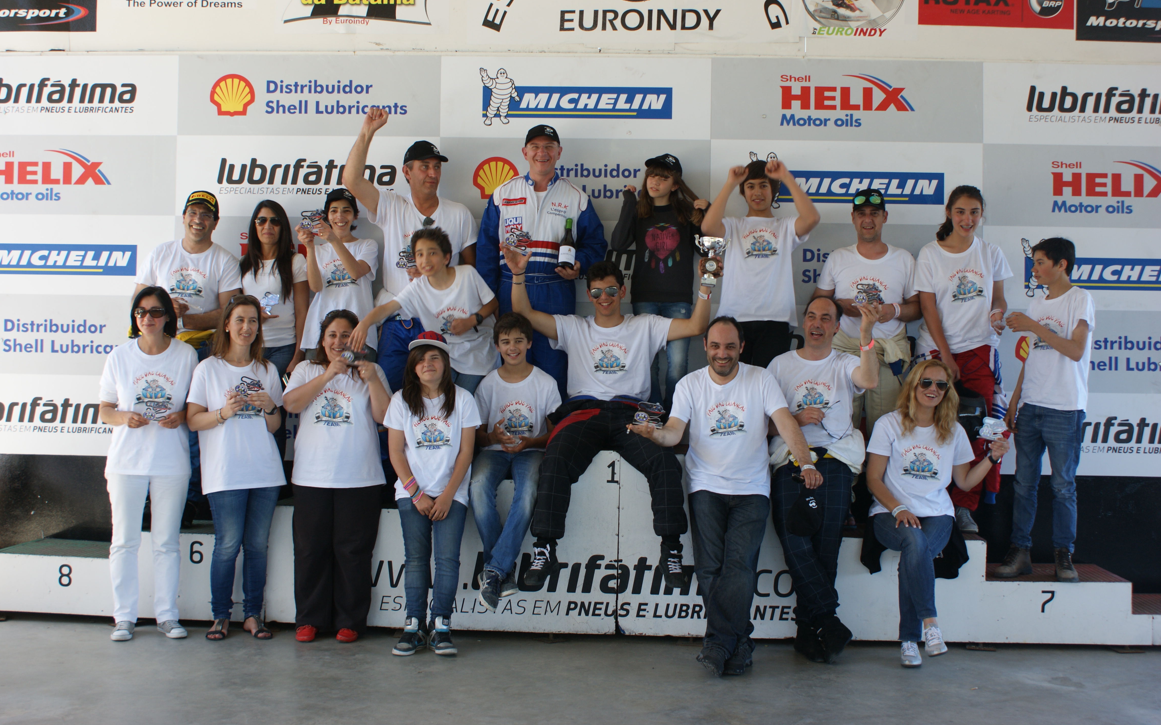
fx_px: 1360
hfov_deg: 46.2
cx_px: 581
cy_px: 342
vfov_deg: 29.9
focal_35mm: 43
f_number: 4.5
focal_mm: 28
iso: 100
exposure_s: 1/50
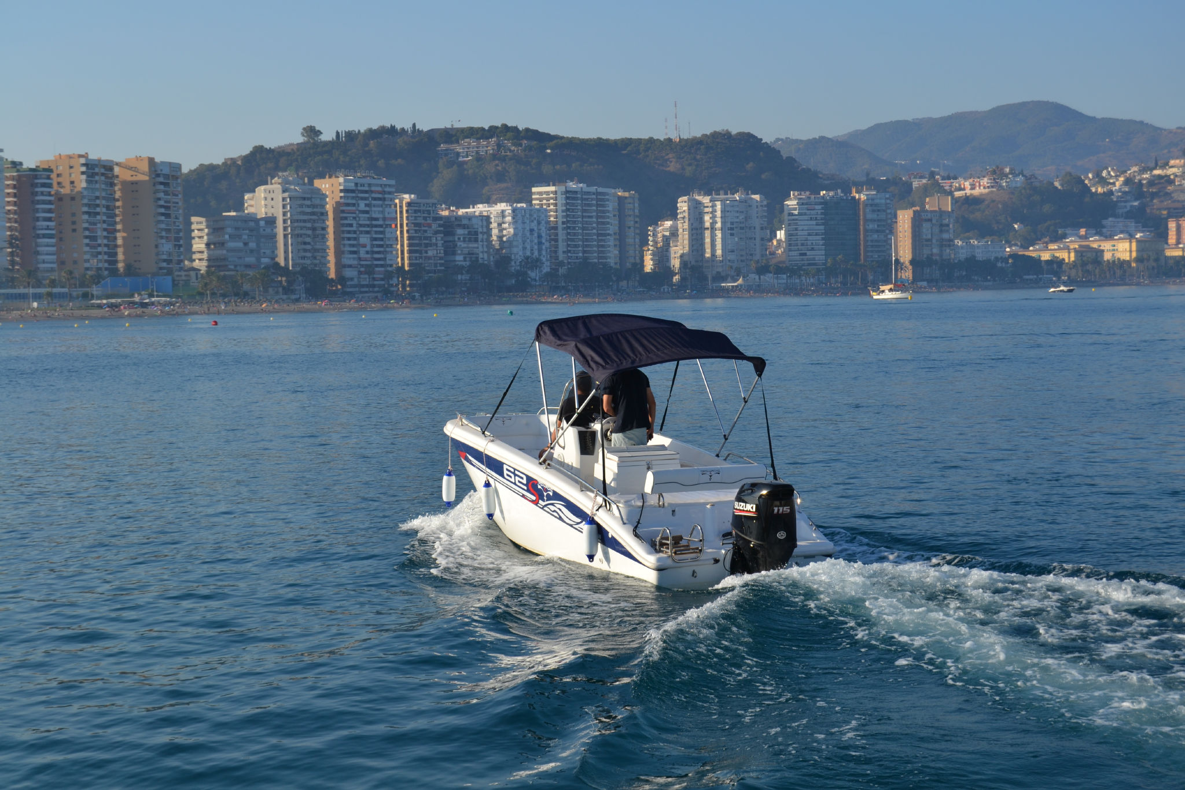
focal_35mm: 57
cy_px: 395
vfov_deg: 23.8
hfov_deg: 35.1
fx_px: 1876
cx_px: 592
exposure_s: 1/320
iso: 100
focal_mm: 38
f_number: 8
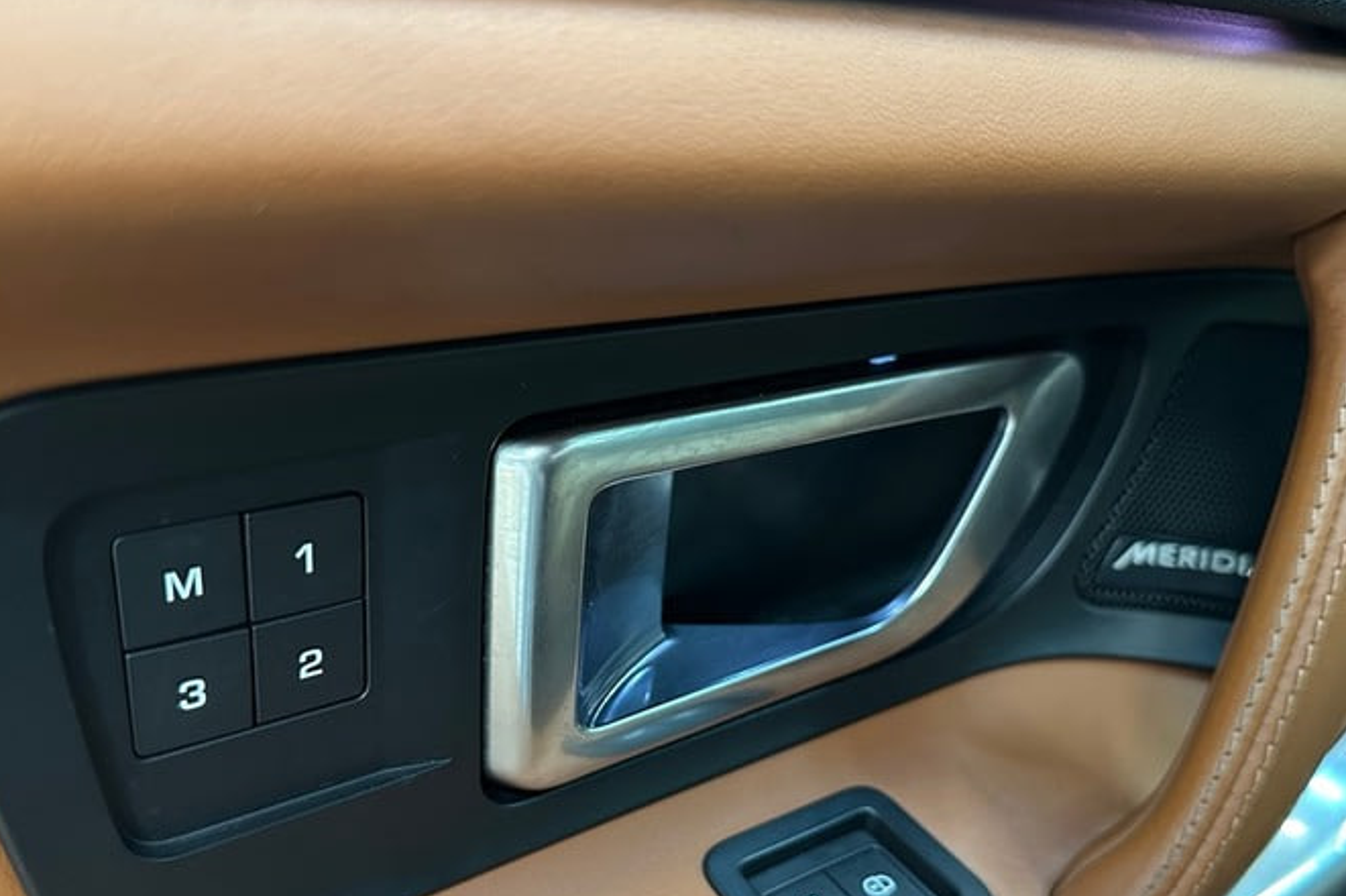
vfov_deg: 38.5
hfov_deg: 55.8
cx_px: 666
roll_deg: -0.1
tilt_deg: -29.1
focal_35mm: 34
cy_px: 581
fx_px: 1271
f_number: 1.78
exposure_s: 1/33
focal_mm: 6.86
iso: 640
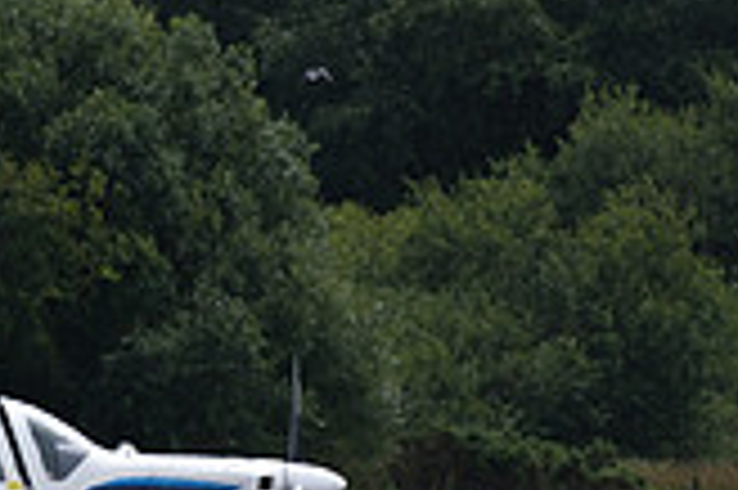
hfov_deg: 1.3
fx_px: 32890
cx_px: 202
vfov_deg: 0.9
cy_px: 187
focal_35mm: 1606
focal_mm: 300
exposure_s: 1/320
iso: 160
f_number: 9
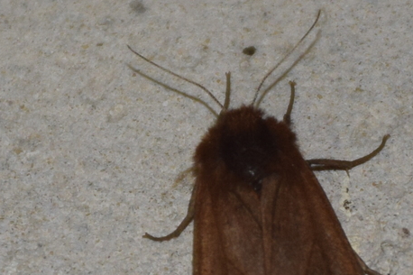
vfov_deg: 3.1
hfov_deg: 4.7
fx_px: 5046
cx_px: 250
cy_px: 236
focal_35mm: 440
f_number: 5.6
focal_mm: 140
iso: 320
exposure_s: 1/60
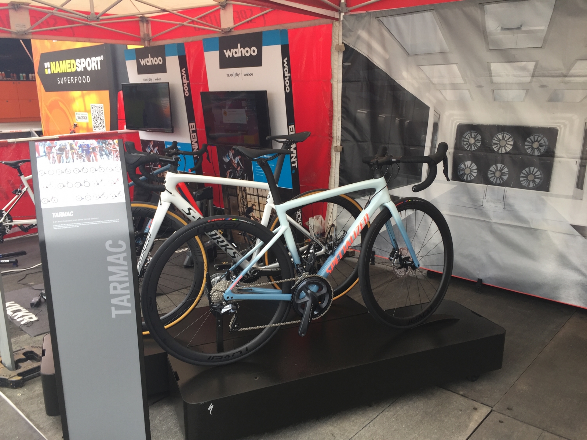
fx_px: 492
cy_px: 220
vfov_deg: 48.2
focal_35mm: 29
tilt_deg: -12.5
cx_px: 294
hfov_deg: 61.7
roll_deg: +0.2
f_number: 2.2
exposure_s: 1/117
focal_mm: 4.15
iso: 32
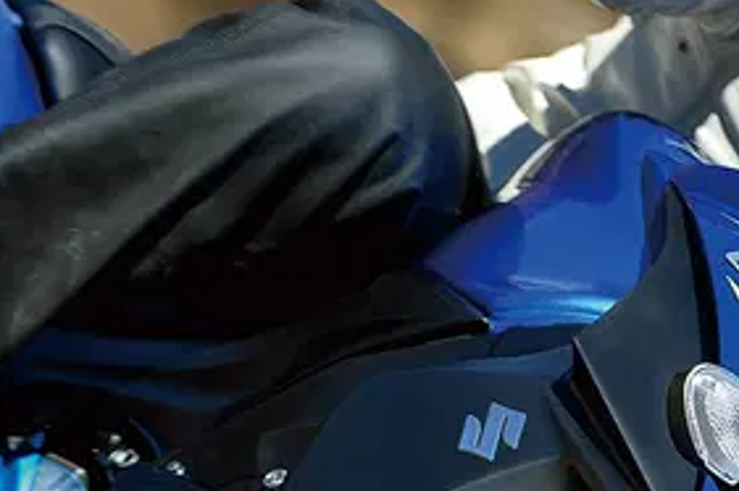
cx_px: 487
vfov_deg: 1.5
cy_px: 616
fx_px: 19284
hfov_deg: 2.2
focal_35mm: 940
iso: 80
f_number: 5.6
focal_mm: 220
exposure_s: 1/320
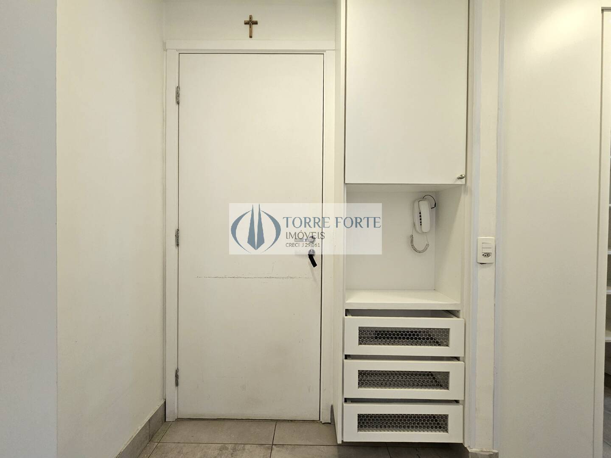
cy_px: 229
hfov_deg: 106.2
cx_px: 306
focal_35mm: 13
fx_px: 229
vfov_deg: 89.9
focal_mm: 2.2
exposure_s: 1/101
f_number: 2.2
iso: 160
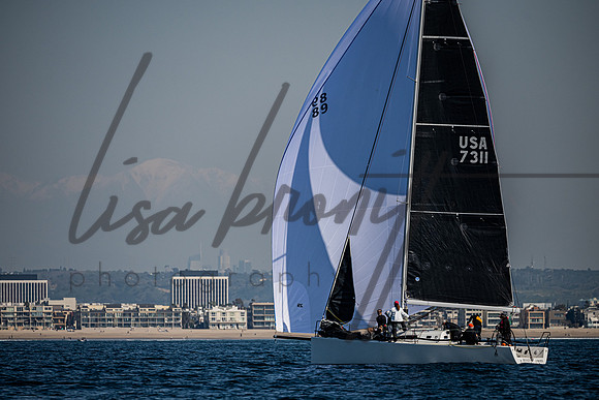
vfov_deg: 4.0
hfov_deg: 6.0
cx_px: 291
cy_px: 203
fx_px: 5708
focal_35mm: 343
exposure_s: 1/6400
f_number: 5.3
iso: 400
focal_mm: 300
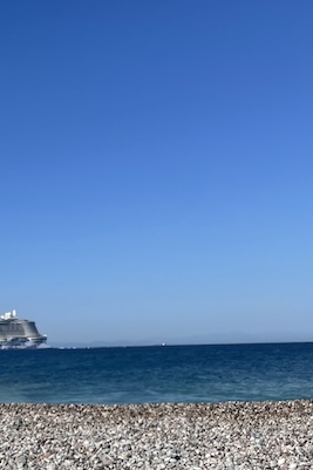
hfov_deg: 23.5
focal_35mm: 54
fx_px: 705
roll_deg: +0.9
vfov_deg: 35.3
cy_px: 399
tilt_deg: -4.6
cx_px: -34
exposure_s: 1/6135
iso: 32
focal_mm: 4.2
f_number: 1.6
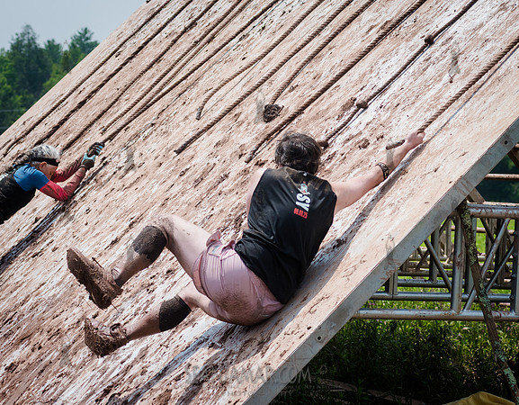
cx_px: 332
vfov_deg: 13.8
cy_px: 153
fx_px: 1675
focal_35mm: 110
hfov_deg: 17.6
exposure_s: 1/2500
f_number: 5
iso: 400
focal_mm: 80
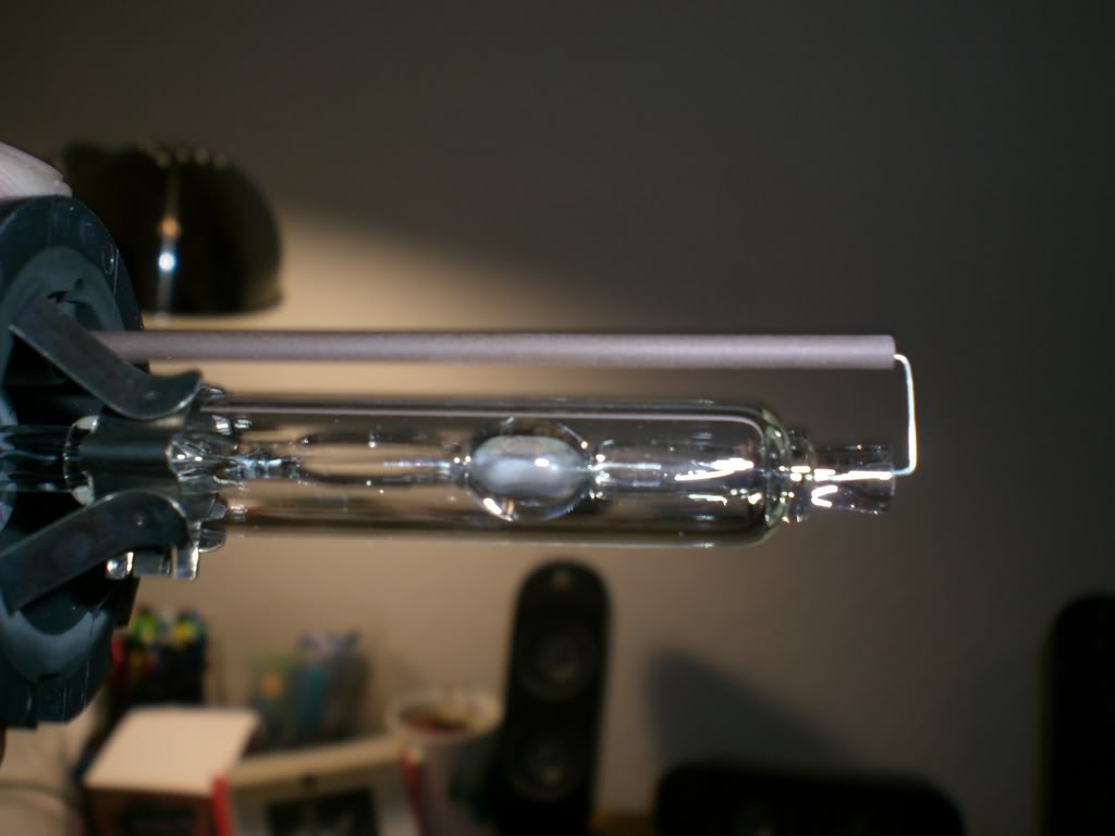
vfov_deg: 37.7
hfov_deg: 49.0
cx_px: 558
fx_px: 1224
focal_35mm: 38
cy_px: 418
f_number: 4.4
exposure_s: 1/30
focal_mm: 6.3
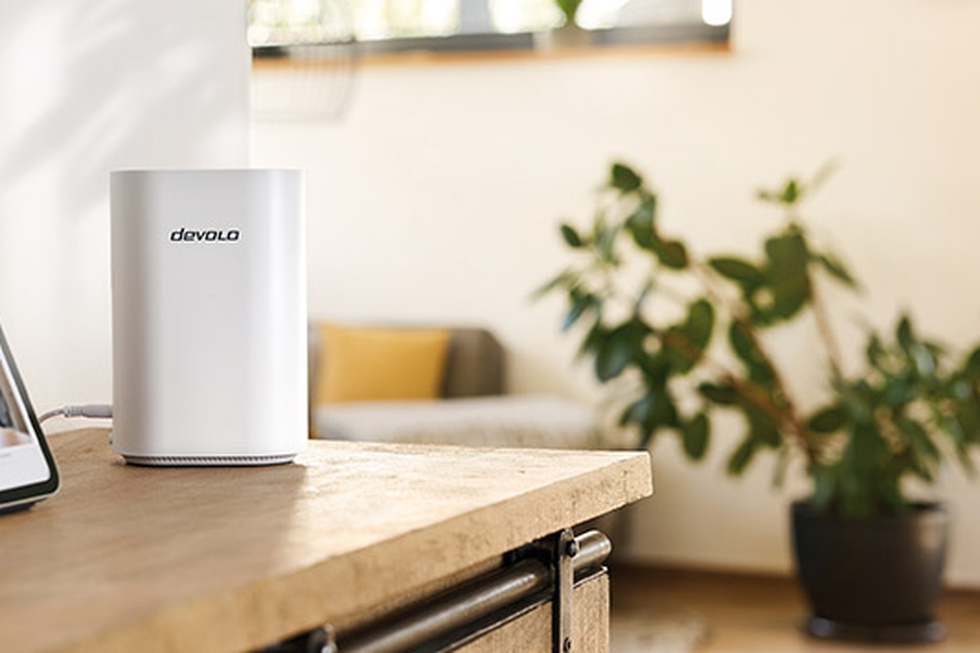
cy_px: 240
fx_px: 2041
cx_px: 291
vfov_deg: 18.1
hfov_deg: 26.8
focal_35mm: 75
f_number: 3.5
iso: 125
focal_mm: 50
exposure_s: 1/40
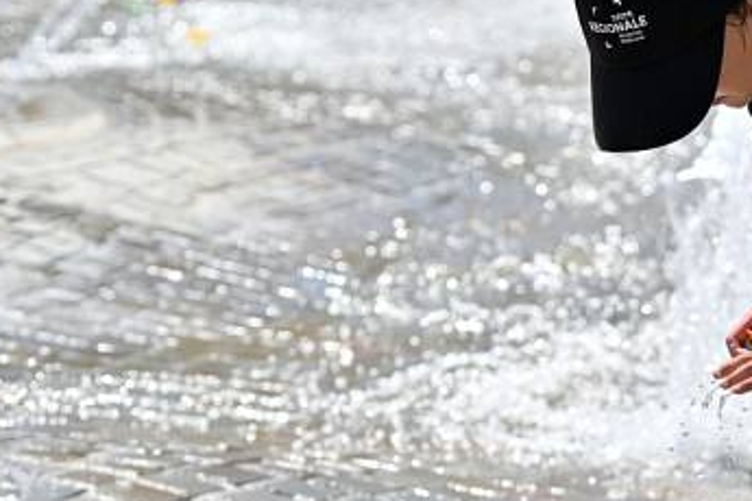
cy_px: 217
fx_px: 3989
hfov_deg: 10.6
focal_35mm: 191
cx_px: 861
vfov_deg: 7.2
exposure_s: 1/2500
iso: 250
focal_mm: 70
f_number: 4.5
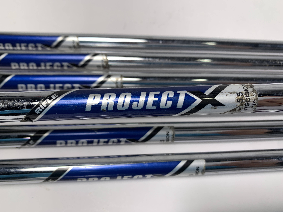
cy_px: 106
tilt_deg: -63.0
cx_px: 142
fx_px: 213
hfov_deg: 67.3
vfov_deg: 53.1
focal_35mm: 26
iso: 25
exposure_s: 1/153
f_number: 1.8
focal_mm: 4.25
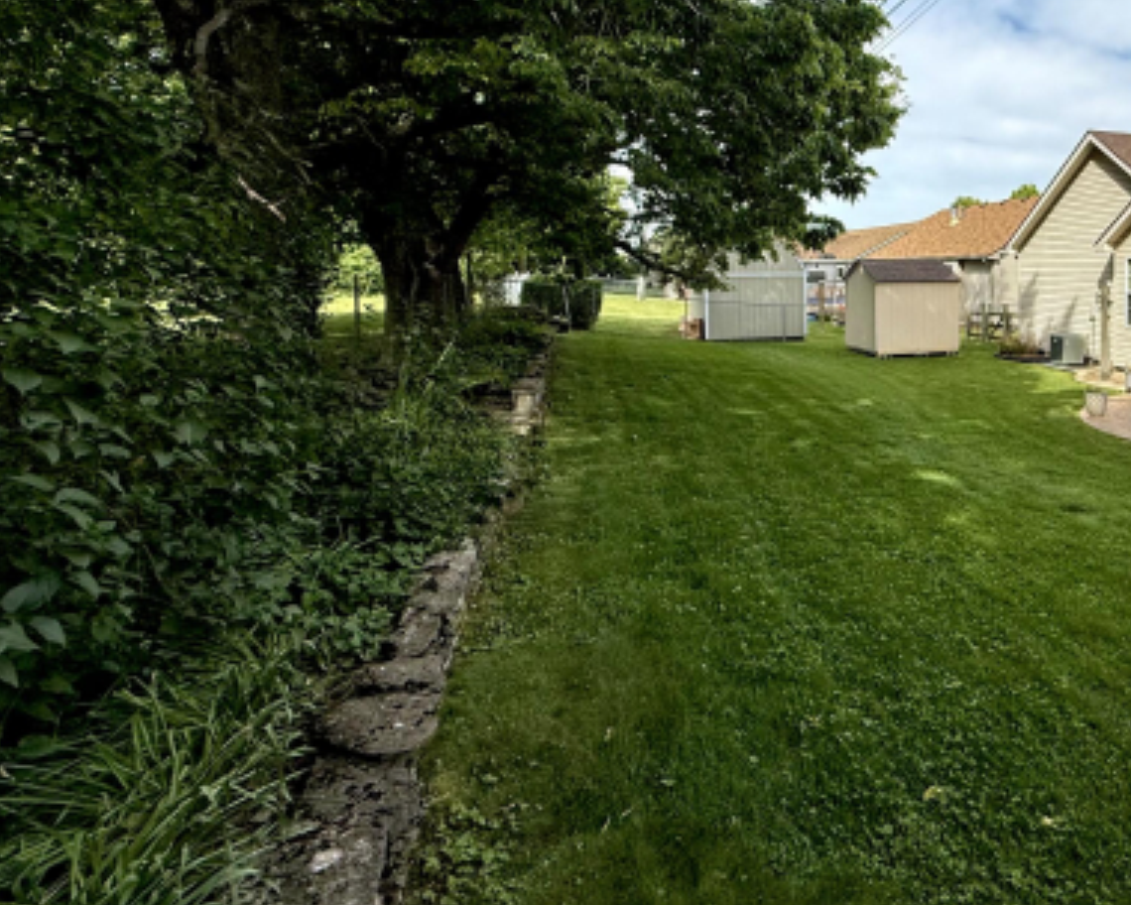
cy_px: 310
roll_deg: +0.4
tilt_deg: -2.0
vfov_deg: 57.6
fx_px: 803
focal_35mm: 24
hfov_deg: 62.7
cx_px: 945
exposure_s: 1/1497
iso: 50
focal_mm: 2.22
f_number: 2.2
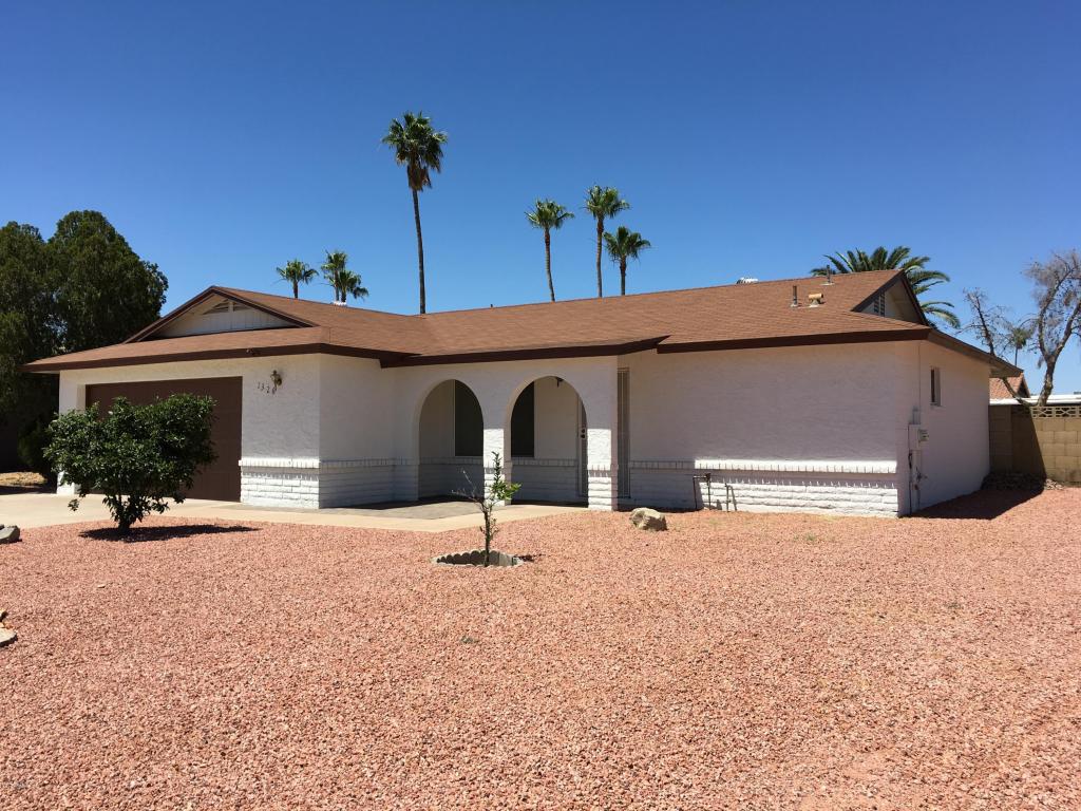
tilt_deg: +2.7
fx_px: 906
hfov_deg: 61.7
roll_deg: -0.5
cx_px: 540
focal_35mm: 29
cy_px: 406
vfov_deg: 48.2
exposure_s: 1/1789
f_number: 2.2
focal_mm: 4.15
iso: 25
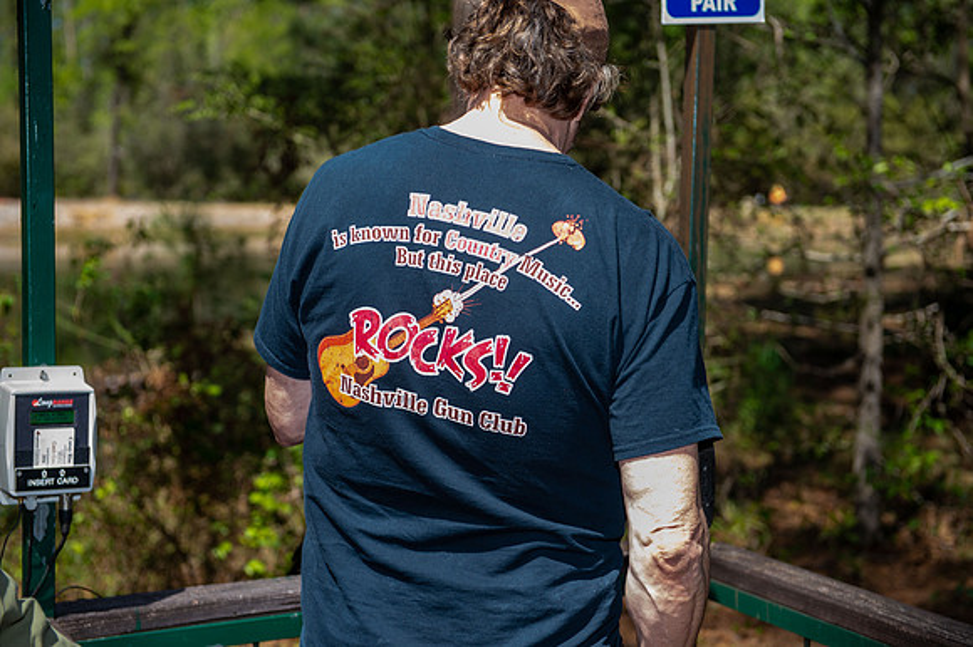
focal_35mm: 60
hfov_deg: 33.4
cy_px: 324
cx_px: 486
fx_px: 1621
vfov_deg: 22.6
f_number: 4
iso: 50
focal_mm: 60
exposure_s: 1/160
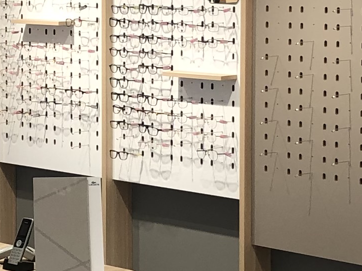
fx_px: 1631
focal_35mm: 156
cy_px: 112
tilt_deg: -5.4
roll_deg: -0.1
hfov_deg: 12.6
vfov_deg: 9.5
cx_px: 51
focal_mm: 3.99
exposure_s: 1/100
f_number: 1.8
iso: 32
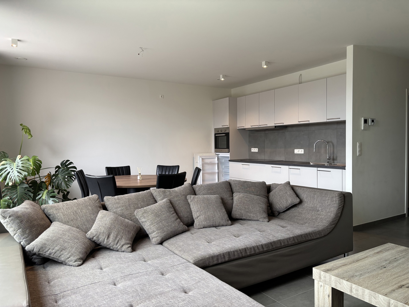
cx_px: 204
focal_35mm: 26
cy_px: 154
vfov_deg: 53.1
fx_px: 307
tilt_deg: -2.1
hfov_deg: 67.3
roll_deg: +0.6
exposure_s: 1/116
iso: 125
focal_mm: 5.96
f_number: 1.6
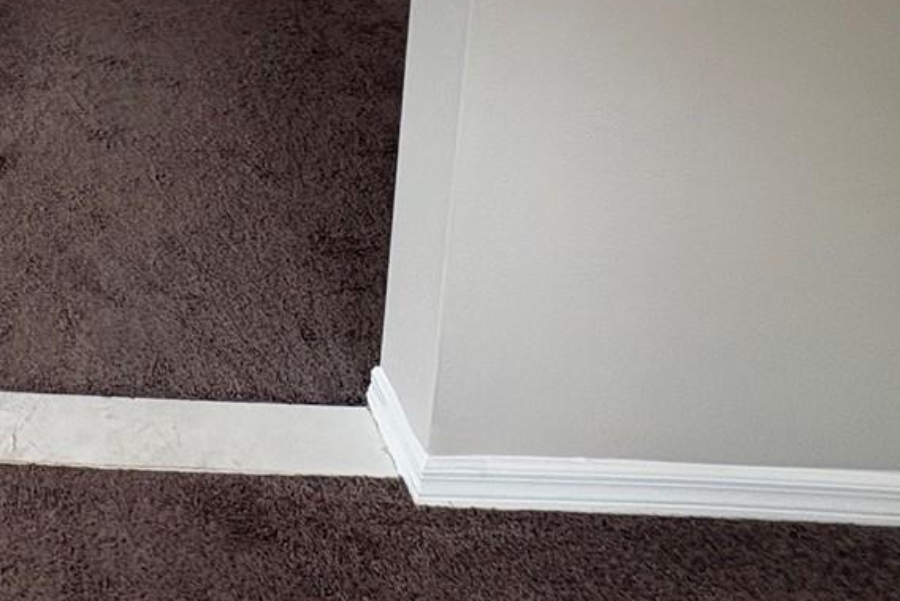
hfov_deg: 40.7
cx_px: -25
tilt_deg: -7.9
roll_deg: +0.6
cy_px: -287
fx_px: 1025
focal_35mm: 41
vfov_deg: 25.2
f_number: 2.2
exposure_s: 1/60
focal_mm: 2.22
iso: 200
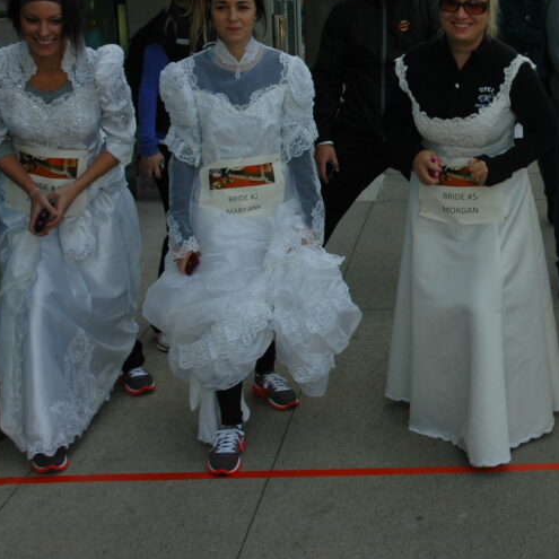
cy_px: 204
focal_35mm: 66
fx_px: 1204
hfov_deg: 25.4
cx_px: 491
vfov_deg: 26.1
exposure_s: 1/125
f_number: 5.6
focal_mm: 25
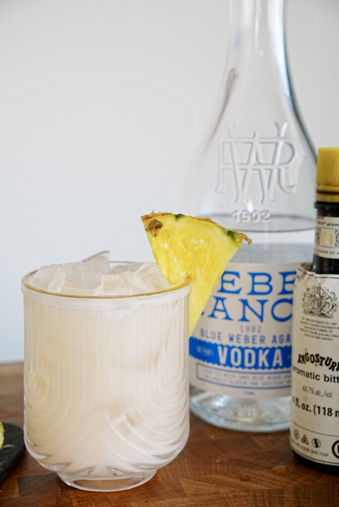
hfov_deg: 23.5
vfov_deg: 34.6
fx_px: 815
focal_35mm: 58
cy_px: 254
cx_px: 170
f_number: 5
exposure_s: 1/100
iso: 800
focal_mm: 38.5
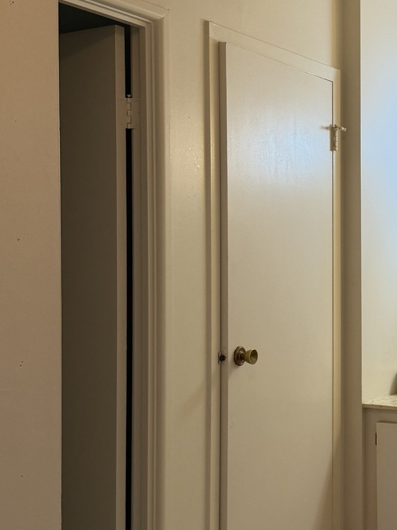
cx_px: 390
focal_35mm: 60
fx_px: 918
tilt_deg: +0.1
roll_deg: -0.5
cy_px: 274
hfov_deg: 23.5
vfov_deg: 32.2
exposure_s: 1/120
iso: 125
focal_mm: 6.76
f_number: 1.78
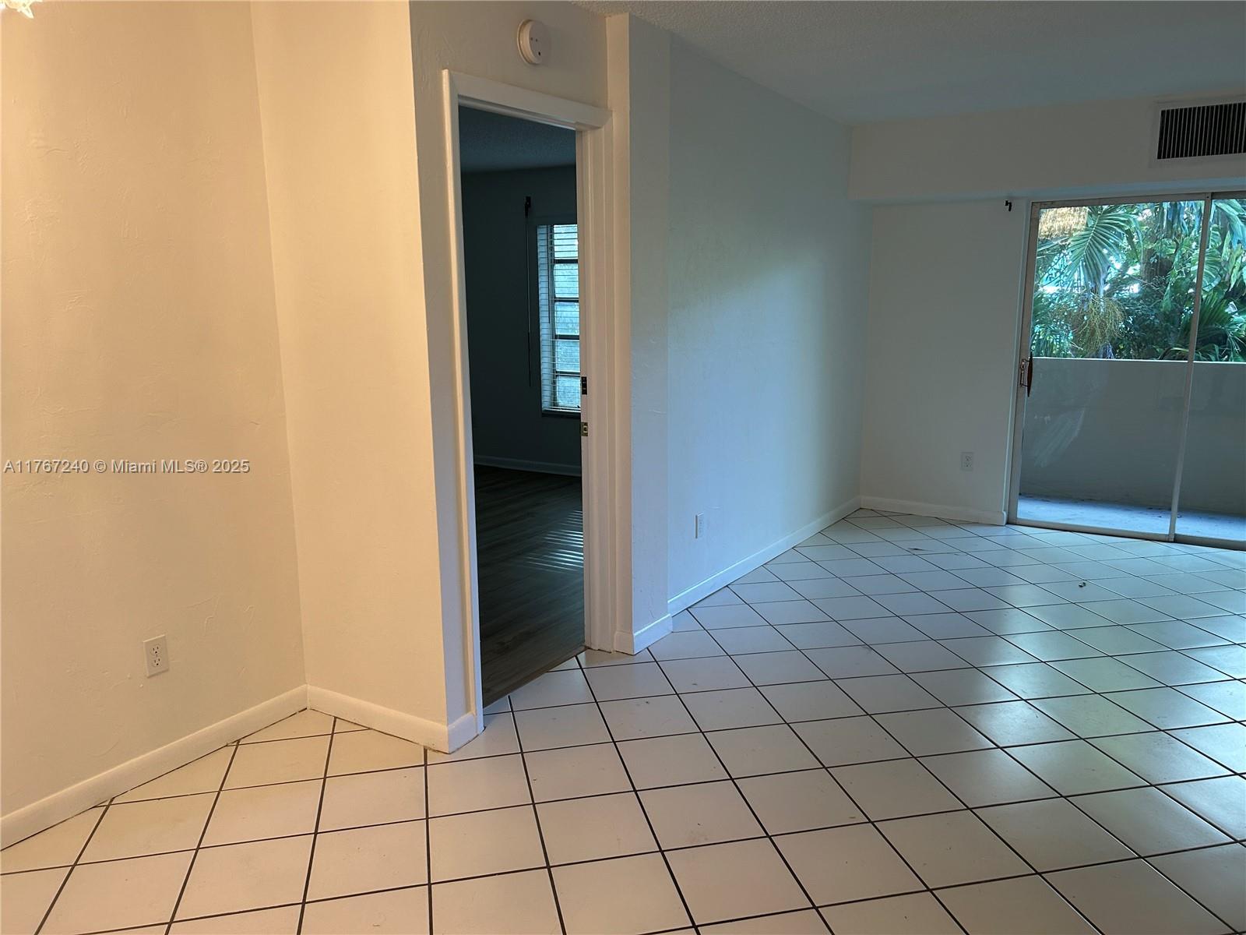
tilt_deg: -11.1
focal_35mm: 26
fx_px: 936
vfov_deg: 53.1
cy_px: 468
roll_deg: +1.4
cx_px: 623
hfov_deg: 67.3
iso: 100
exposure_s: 1/120
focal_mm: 5.7
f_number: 1.5
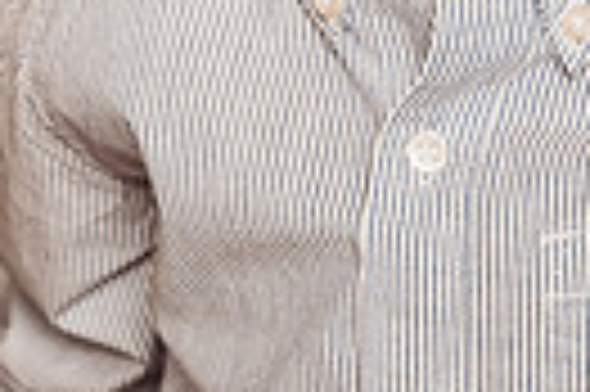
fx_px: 3486
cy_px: -457
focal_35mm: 213
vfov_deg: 6.2
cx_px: 527
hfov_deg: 9.6
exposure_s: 1/160
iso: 100
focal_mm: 48
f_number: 4
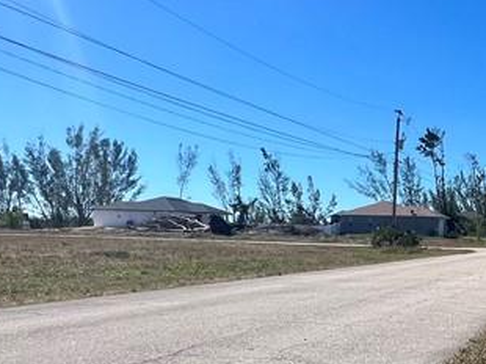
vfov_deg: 32.9
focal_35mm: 43
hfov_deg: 39.1
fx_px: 603
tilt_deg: -2.6
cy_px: 276
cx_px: 480
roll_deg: -1.2
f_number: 1.8
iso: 32
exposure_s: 1/2370
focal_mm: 1.57
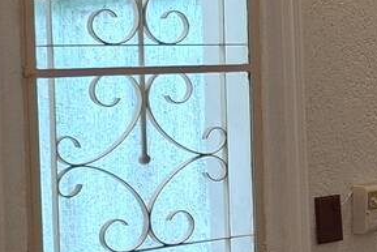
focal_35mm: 119
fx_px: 1247
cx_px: 907
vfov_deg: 11.5
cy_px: 94
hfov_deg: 13.0
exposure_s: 1/120
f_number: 1.8
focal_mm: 5.54
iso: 100
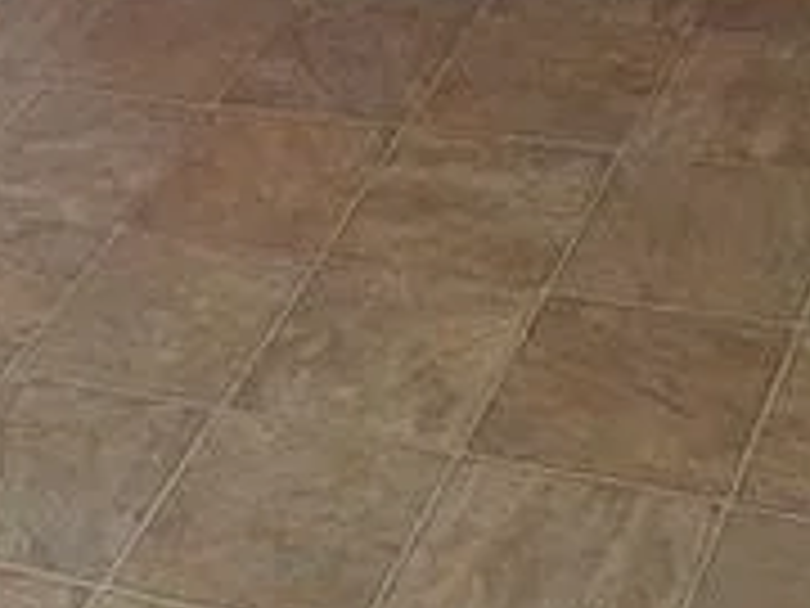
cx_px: -176
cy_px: -644
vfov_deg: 12.6
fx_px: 2387
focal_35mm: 102
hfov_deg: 18.2
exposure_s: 1/120
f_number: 1.8
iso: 64
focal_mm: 5.54
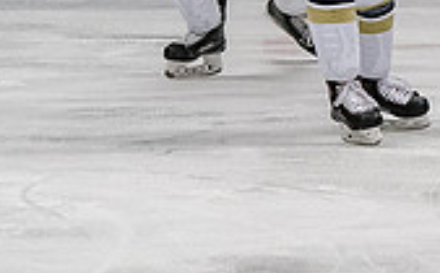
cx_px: 892
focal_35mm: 956
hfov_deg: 2.2
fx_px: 11445
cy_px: 0
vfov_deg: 1.4
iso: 2800
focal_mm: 135
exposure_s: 1/800
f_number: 4
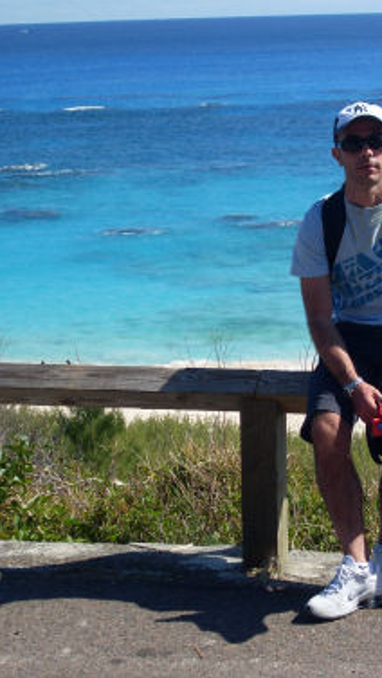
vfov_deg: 22.9
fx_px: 1672
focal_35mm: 93
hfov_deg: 12.8
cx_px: 441
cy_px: 337
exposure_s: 1/125
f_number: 9.1
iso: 80
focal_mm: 10.1
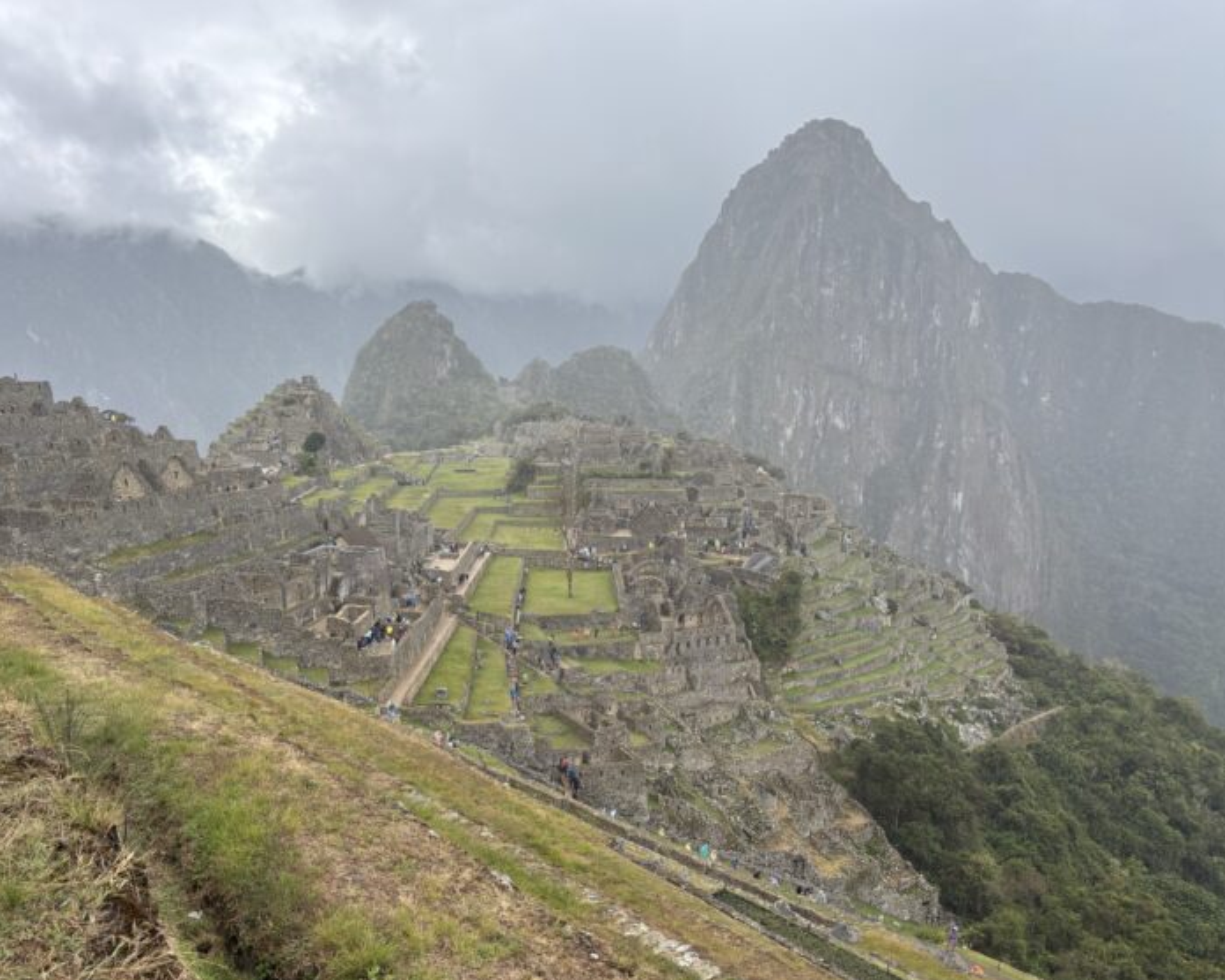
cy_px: 500
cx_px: 561
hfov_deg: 62.1
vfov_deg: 51.5
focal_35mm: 28
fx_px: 1015
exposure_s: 1/775
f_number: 1.6
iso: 50
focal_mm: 5.96
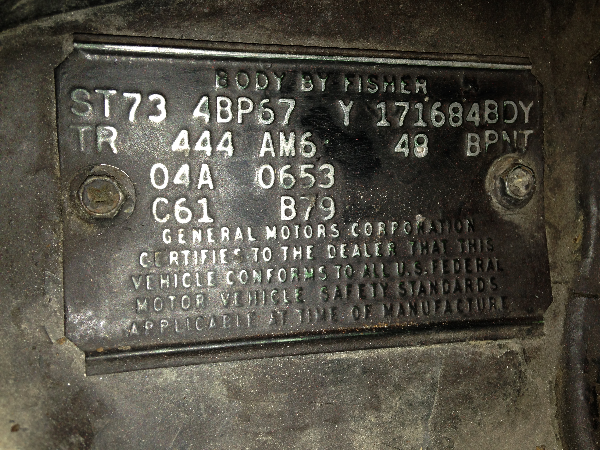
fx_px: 572
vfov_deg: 42.9
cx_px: 300
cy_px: 225
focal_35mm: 33
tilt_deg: -52.9
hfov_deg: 55.4
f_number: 2.4
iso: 50
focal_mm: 4.12
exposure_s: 1/90
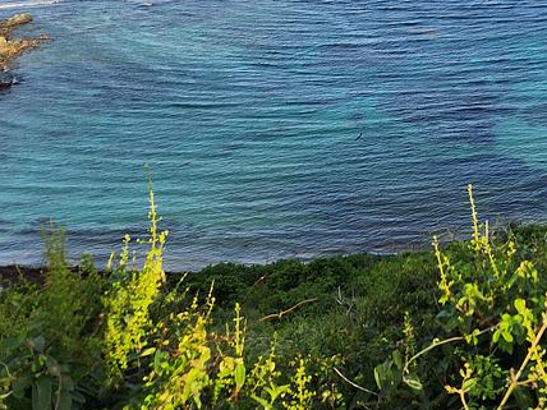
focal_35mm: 55
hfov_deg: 32.3
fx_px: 869
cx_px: 541
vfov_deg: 24.6
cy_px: -54
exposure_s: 1/1076
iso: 20
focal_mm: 5.4
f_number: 1.8
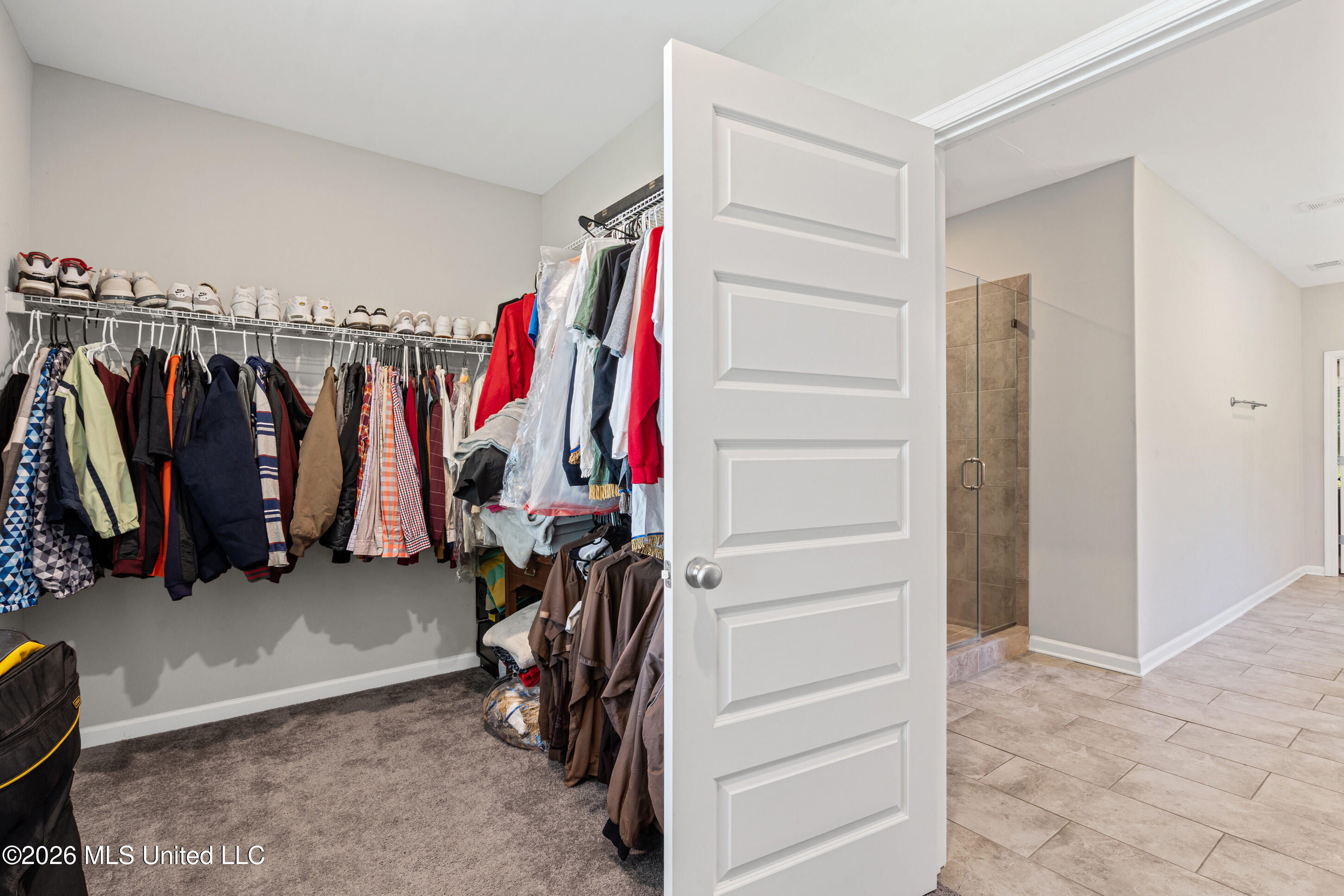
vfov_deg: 73.7
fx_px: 597
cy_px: 448
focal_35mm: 16
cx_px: 672
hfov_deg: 96.7
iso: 800
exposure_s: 1/2
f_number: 9.5
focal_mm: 16
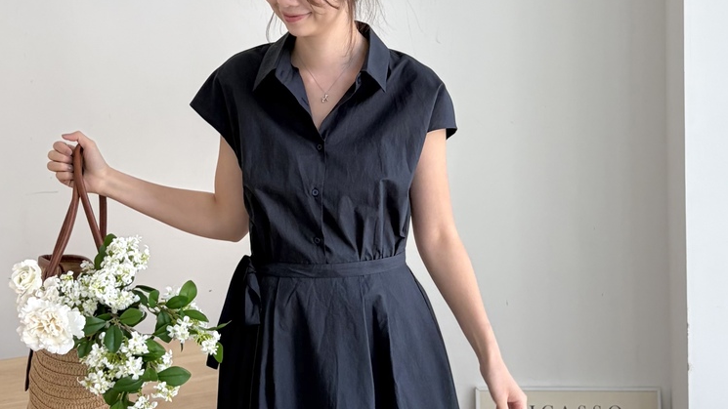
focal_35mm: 38
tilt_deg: -6.1
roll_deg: +1.8
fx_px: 734
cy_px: 475
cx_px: 365
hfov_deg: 52.8
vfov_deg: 27.8
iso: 100
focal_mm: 5.96
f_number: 1.6
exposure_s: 1/122
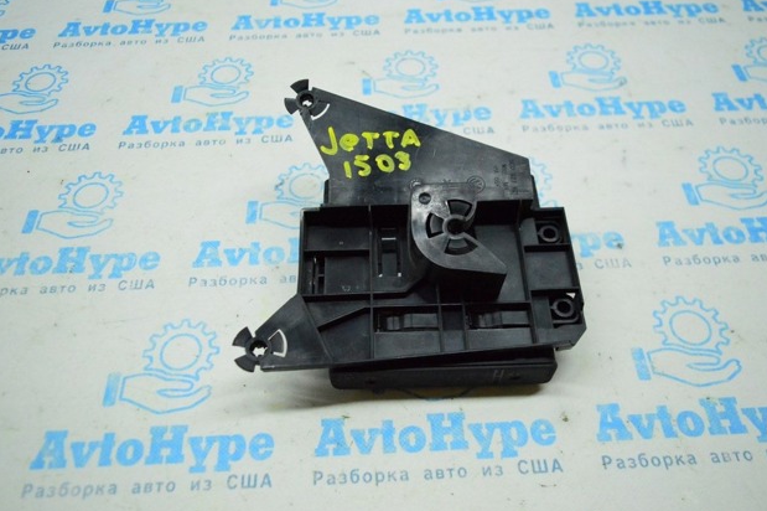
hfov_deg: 60.3
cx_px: 374
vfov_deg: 42.3
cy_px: 255
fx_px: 660
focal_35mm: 31
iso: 6400
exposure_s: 1/1000
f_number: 4
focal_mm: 20
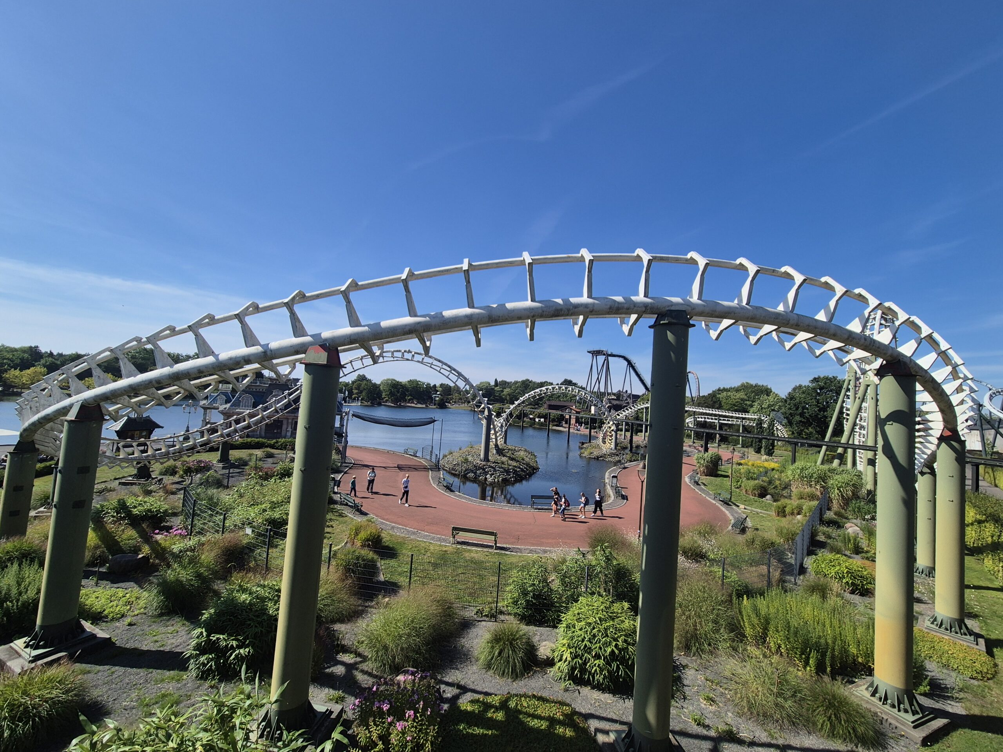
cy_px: 376
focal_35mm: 13
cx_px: 502
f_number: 2.2
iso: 50
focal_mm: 2.2
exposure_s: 1/2984
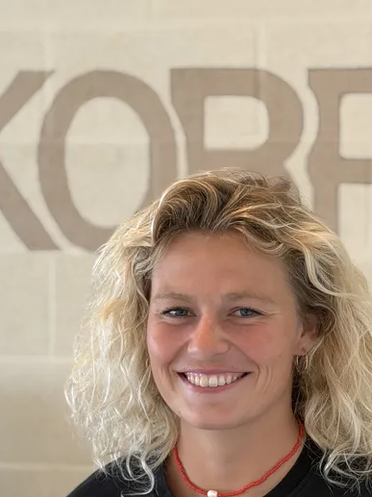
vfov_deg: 17.7
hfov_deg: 13.2
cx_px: 335
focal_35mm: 111
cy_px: 324
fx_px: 1592
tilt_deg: -6.1
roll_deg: +1.0
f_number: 1.78
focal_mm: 6.76
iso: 100
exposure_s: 1/64
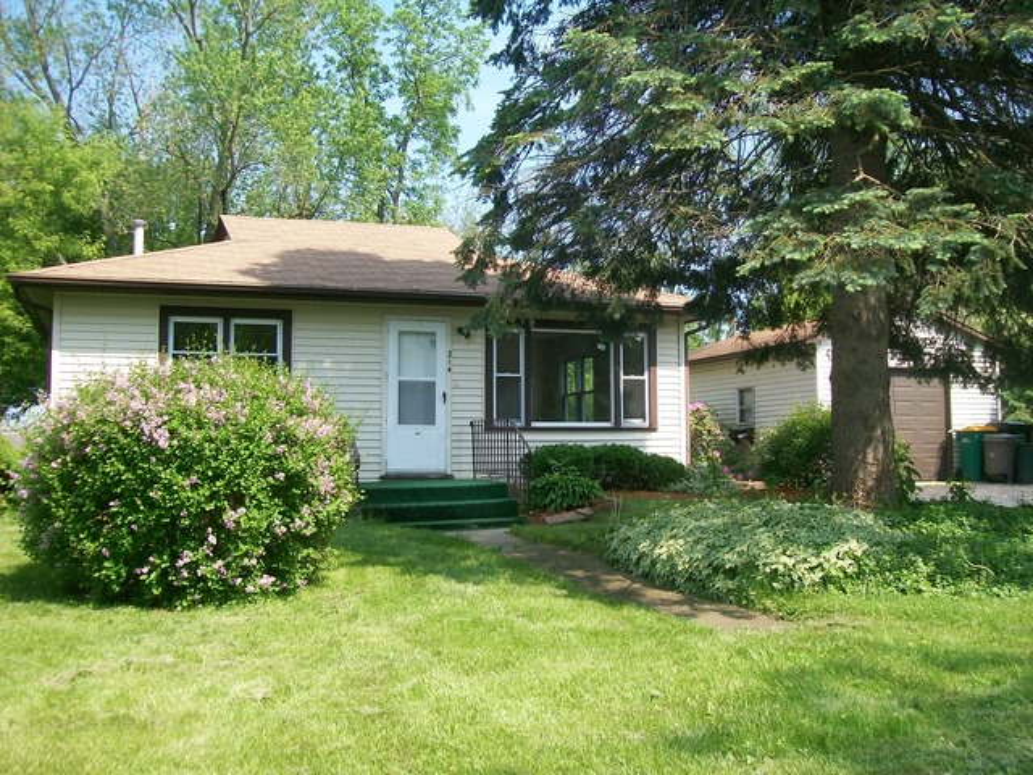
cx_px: 516
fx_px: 1074
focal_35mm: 36
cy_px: 388
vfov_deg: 39.7
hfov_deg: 51.4
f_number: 2.7
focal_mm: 6
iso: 80
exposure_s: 1/500
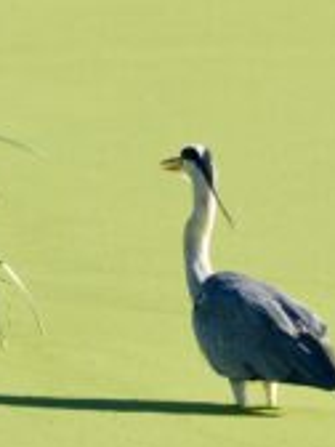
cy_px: 459
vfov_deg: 0.9
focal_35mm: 2299
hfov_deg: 0.6
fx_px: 29665
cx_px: -160
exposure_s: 1/500
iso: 125
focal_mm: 350
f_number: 6.3
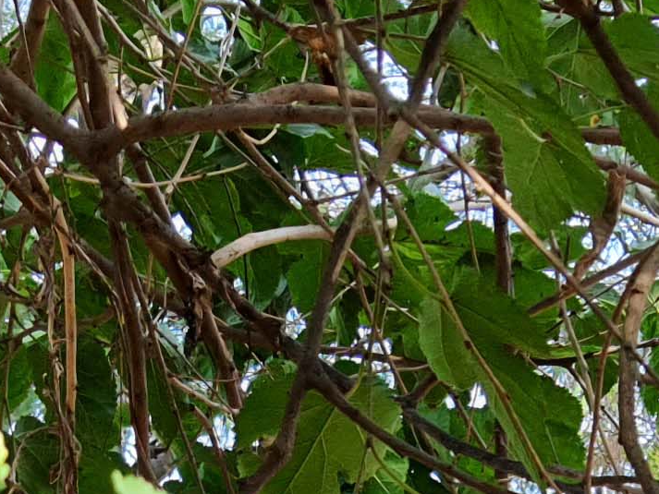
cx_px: 153
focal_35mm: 147
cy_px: 1326
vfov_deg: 8.8
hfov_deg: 13.4
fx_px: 2799
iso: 50
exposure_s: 1/618
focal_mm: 4.32
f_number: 1.7
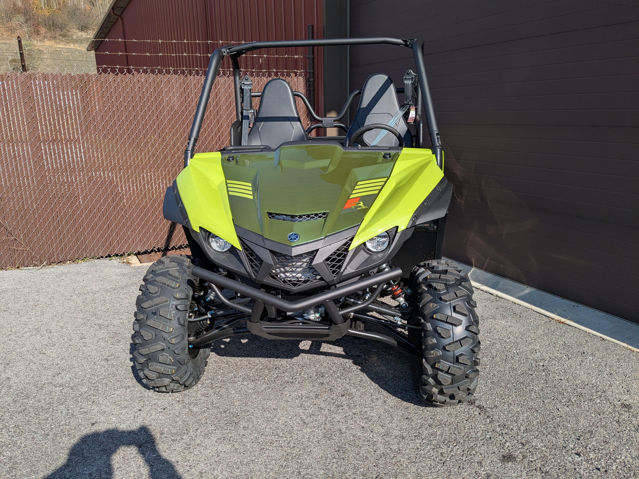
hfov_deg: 65.3
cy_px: 240
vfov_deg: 51.4
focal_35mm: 27
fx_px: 498
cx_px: 320
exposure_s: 1/3891
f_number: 1.73
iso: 61
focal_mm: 4.38
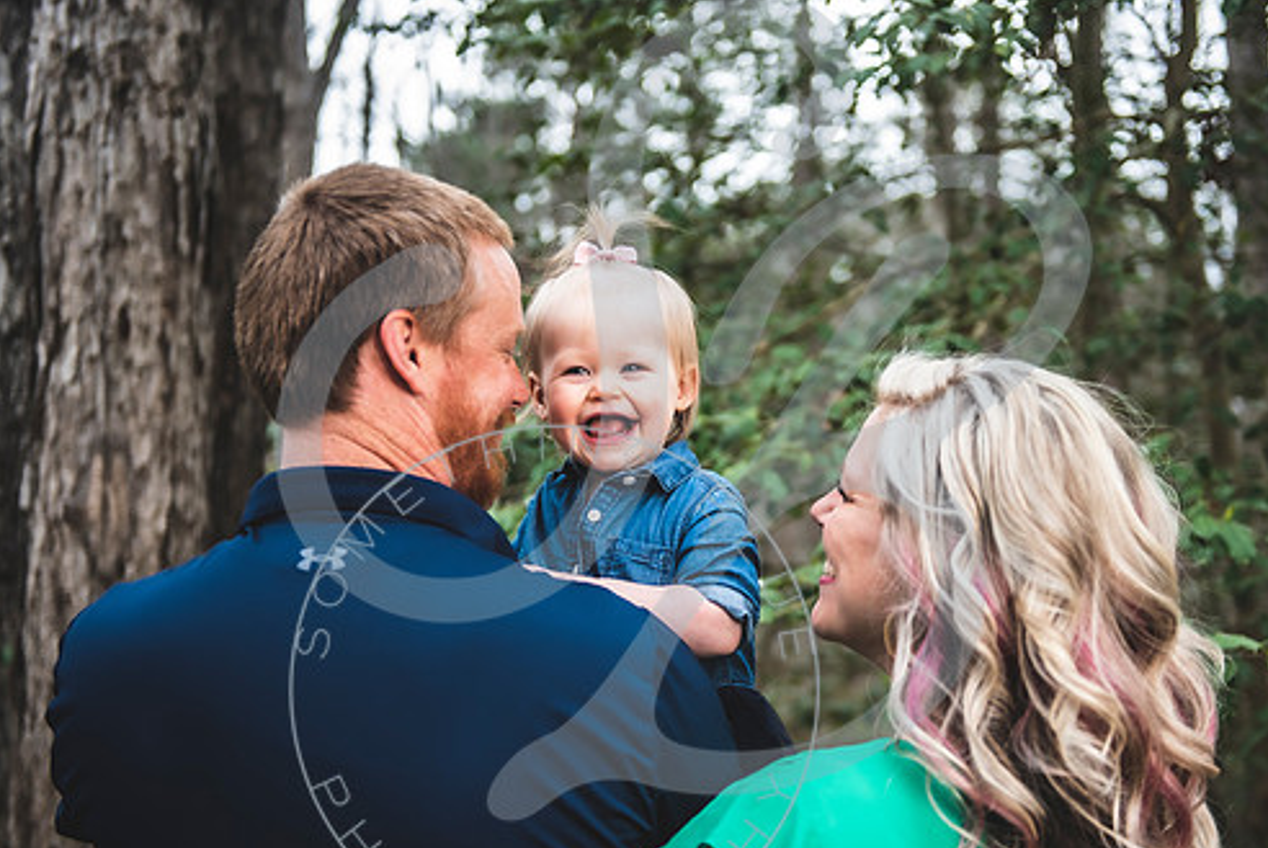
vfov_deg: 25.6
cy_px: 473
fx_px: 1868
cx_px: 683
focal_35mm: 53
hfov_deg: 37.5
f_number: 2.8
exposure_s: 1/500
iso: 100
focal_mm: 45
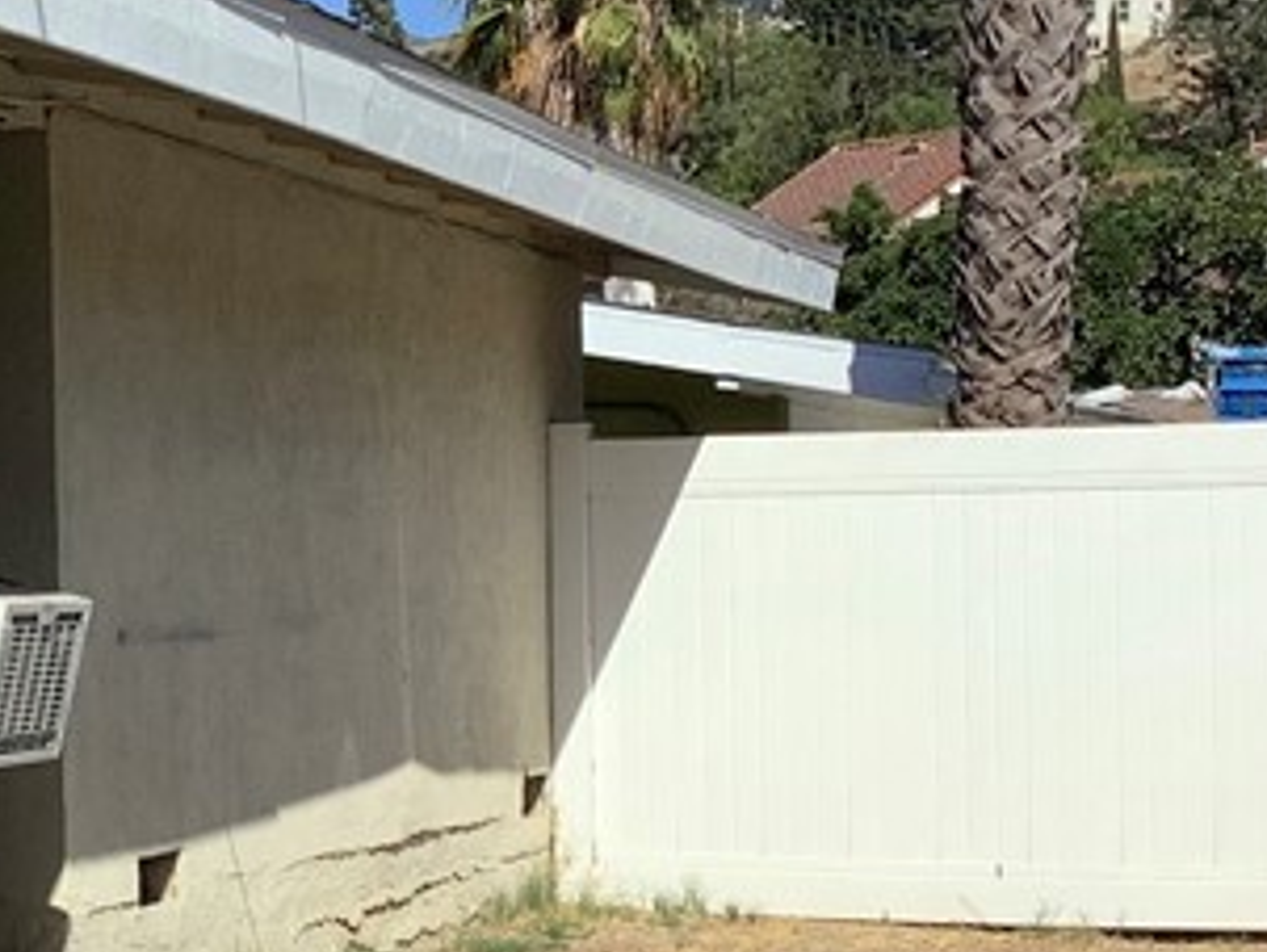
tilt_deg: -1.4
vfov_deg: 14.1
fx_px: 3846
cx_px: -289
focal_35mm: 105
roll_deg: +1.2
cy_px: 516
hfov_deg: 17.7
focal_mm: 3.3
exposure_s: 1/1698
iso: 25
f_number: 2.4
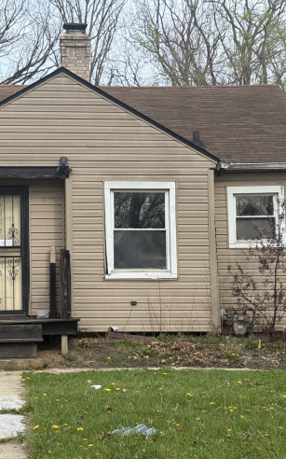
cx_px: 61
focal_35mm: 69
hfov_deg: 18.7
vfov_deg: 29.8
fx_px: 862
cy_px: 232
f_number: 1.78
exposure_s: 1/1980
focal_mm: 6.76
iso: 64
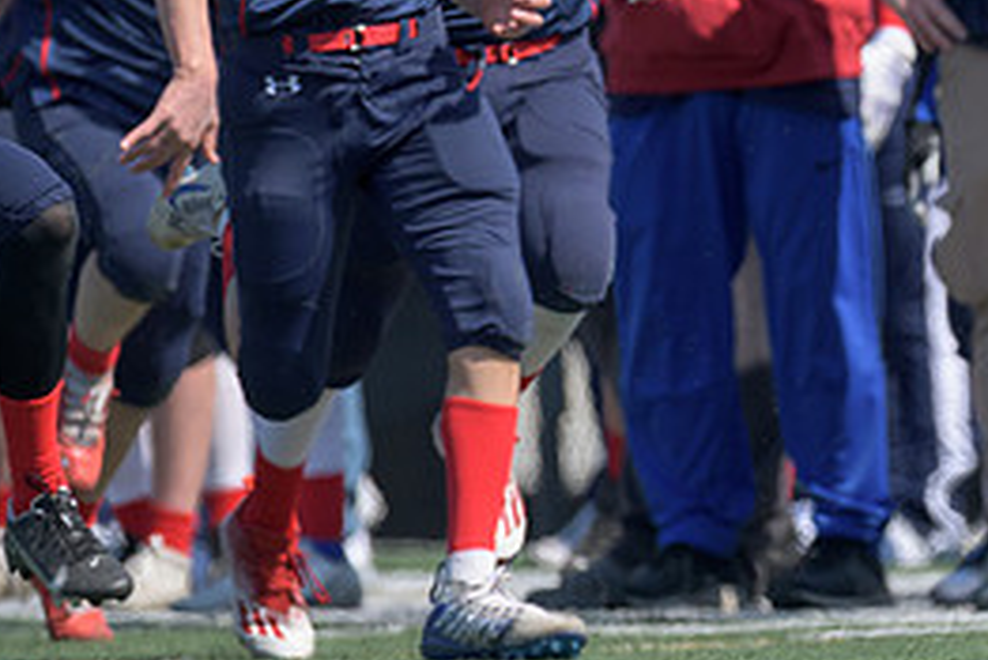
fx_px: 44126
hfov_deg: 1.3
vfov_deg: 0.9
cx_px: 1334
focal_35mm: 1607
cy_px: -90
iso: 250
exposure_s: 1/2000
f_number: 4
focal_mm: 500
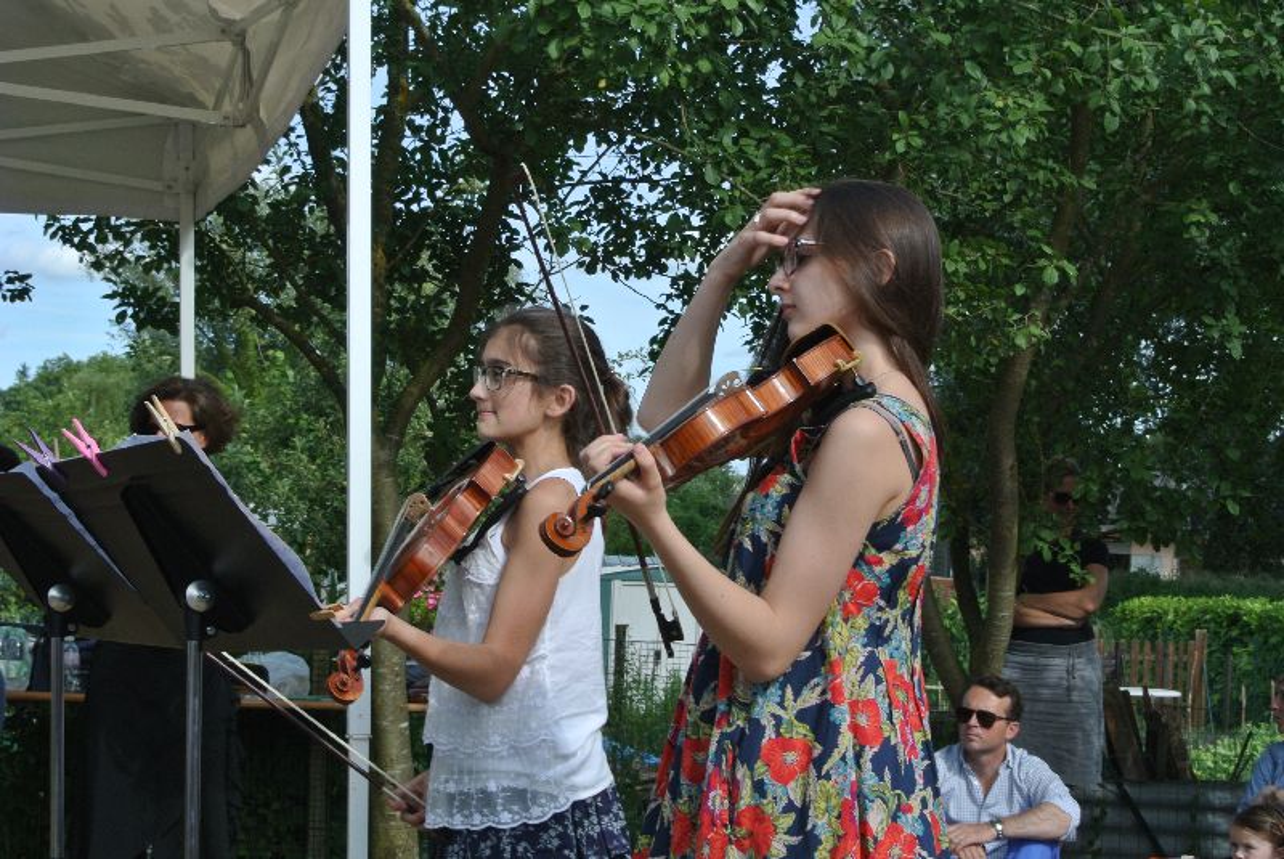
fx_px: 2892
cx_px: 642
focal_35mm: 81
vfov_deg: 16.9
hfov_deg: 25.0
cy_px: 430
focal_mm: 30
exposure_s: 1/100
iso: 100
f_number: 11
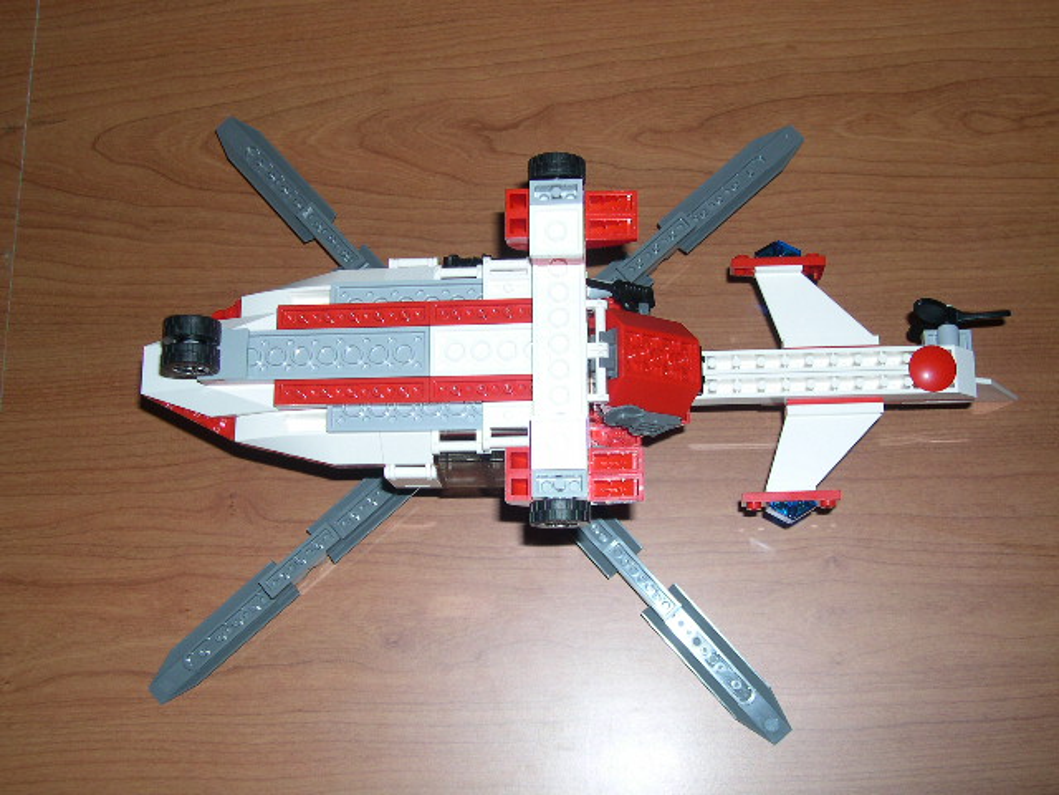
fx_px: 1285
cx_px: 530
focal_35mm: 42
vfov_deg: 34.3
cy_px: 398
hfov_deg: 44.8
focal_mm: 9
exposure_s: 1/60
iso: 100
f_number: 2.9
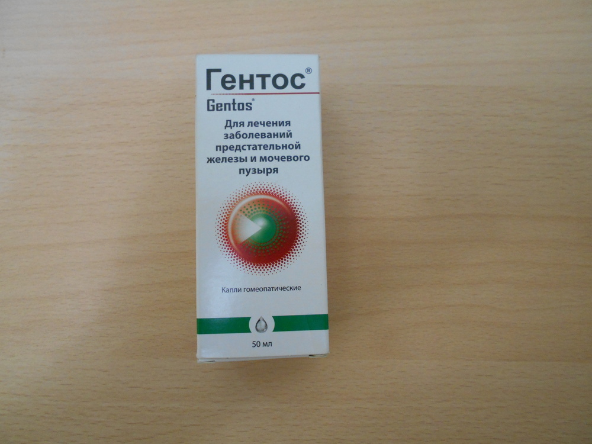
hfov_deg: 67.3
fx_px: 445
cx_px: 296
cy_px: 222
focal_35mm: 26
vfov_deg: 53.1
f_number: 3.2
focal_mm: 4.6
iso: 400
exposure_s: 1/25
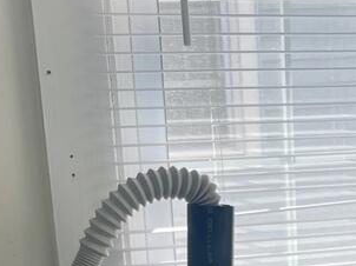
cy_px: 557
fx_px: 1274
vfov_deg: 10.8
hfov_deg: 15.7
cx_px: 343
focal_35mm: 124
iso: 32
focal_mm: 4.2
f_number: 1.6
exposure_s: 1/305
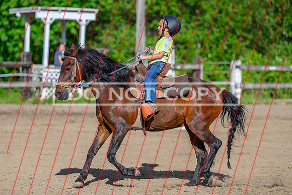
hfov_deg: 10.7
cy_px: 93
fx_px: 1553
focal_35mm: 191
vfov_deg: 7.2
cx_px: 144
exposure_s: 1/2500
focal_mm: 140
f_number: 2.8
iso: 180
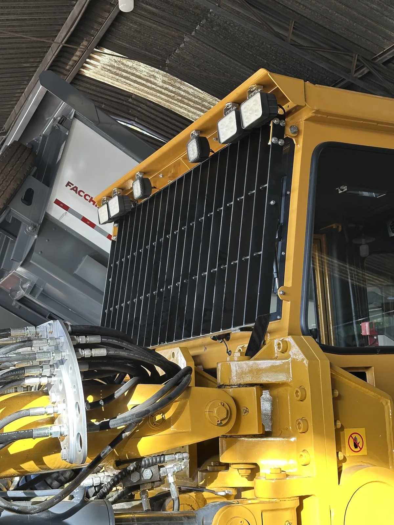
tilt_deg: +12.4
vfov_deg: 39.7
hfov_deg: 30.3
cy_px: 262
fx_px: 728
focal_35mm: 48
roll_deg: +0.1
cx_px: 197
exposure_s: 1/134
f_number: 1.78
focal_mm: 6.86
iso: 80
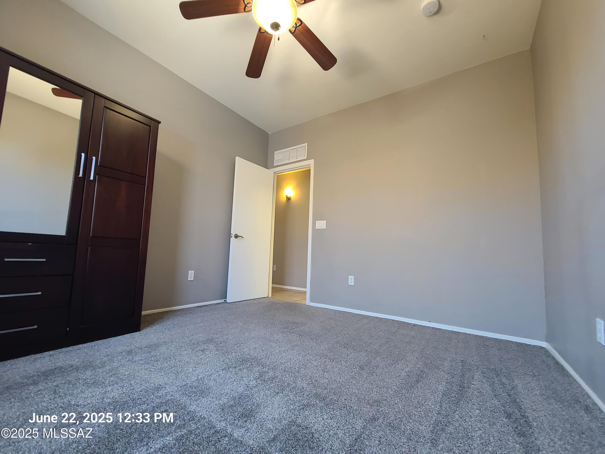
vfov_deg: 89.9
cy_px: 227
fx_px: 227
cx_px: 302
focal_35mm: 13
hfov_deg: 106.2
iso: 250
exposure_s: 1/60
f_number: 2.2
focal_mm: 2.2
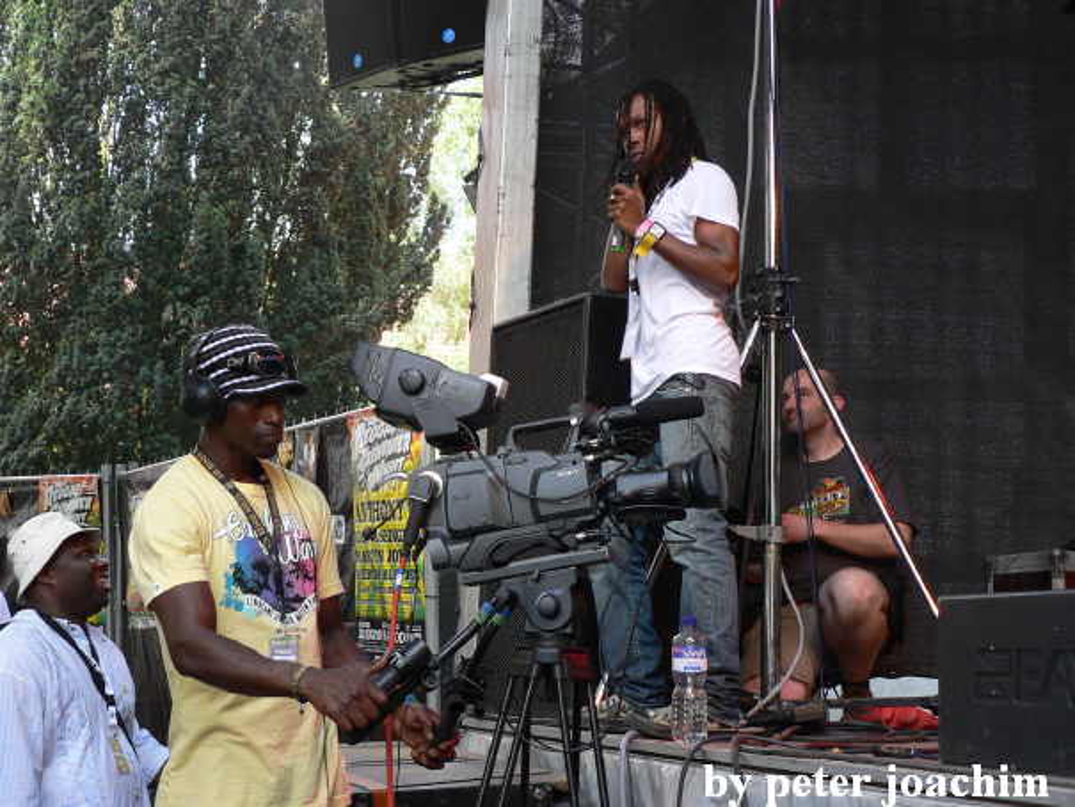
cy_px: 404
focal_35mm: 64
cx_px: 538
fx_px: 1988
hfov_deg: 30.3
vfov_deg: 22.9
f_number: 3.2
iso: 64
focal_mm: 11
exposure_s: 1/60
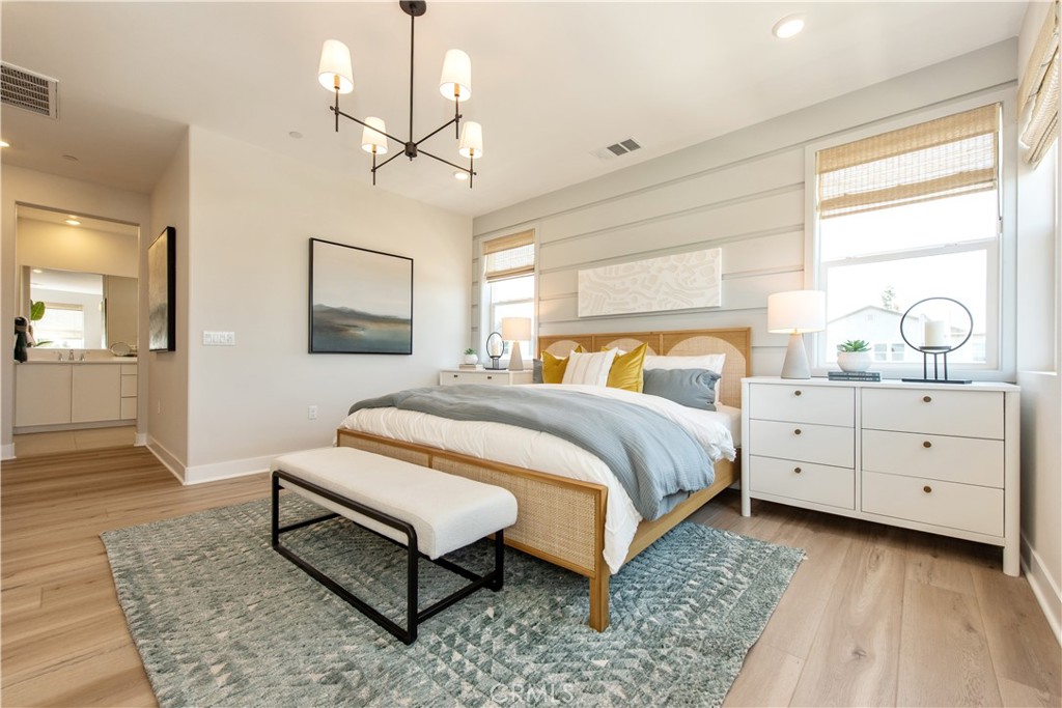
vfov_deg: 77.3
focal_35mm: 15
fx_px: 443
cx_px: 531
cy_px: 354
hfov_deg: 100.4
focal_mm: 15
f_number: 5.6
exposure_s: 1/125
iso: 400
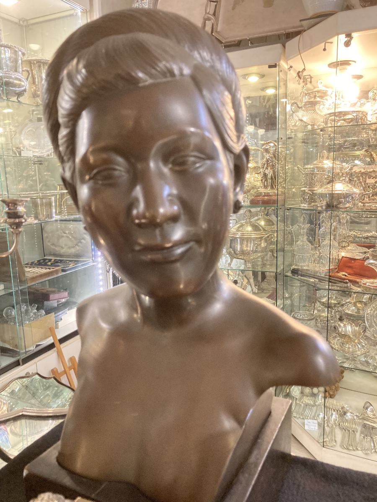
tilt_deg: -9.7
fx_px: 407
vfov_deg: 63.4
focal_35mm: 28
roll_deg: +1.3
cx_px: 188
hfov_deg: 49.7
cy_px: 251
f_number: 1.8
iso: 160
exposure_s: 1/50
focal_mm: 3.99
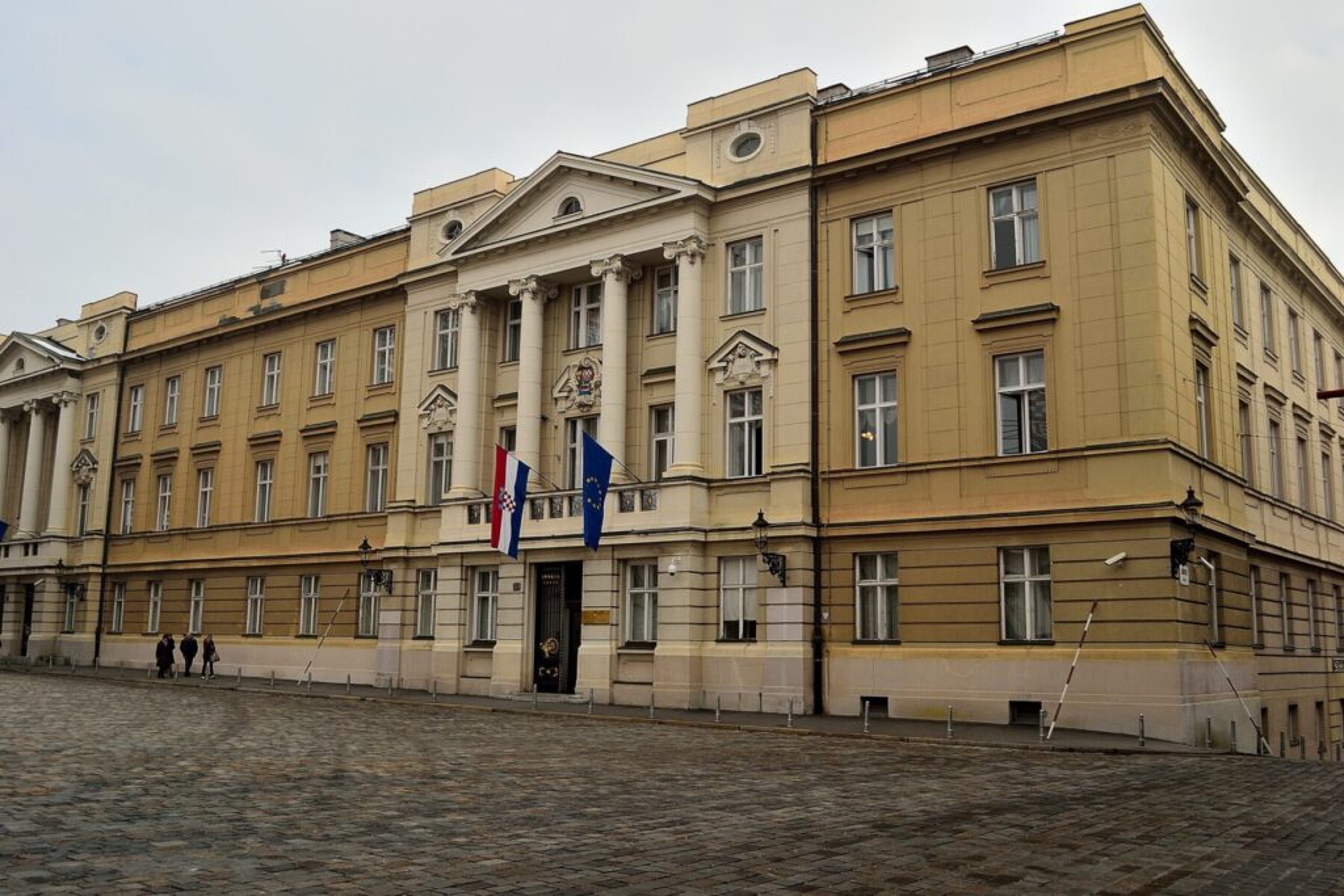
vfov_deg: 40.0
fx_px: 1232
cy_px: 448
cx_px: 672
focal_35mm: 33
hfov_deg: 57.2
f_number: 7.1
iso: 100
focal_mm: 22
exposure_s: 1/200
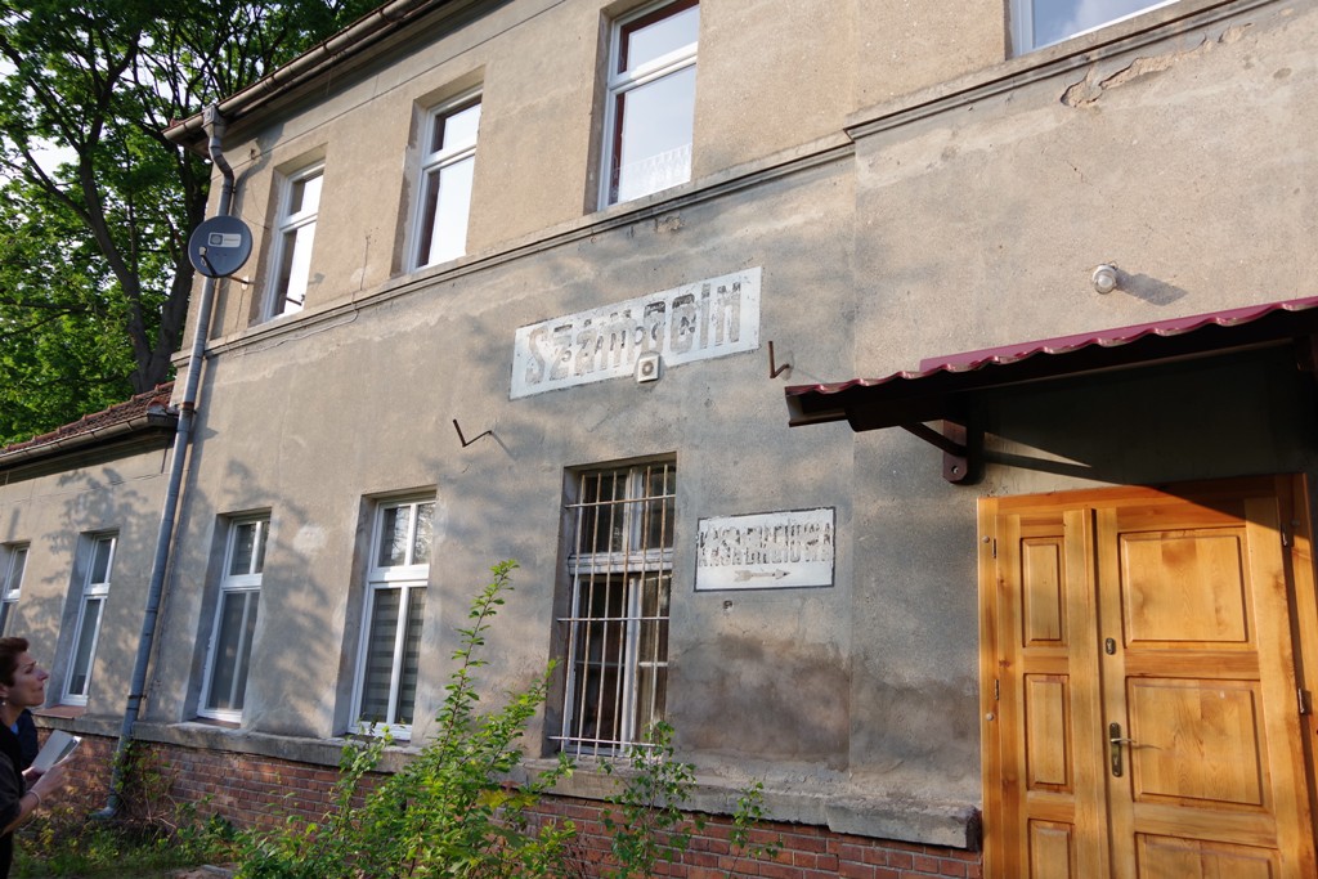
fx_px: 989
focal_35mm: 27
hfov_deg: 67.4
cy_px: 440
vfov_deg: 47.9
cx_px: 659
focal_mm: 18
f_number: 7.1
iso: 200
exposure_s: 1/200
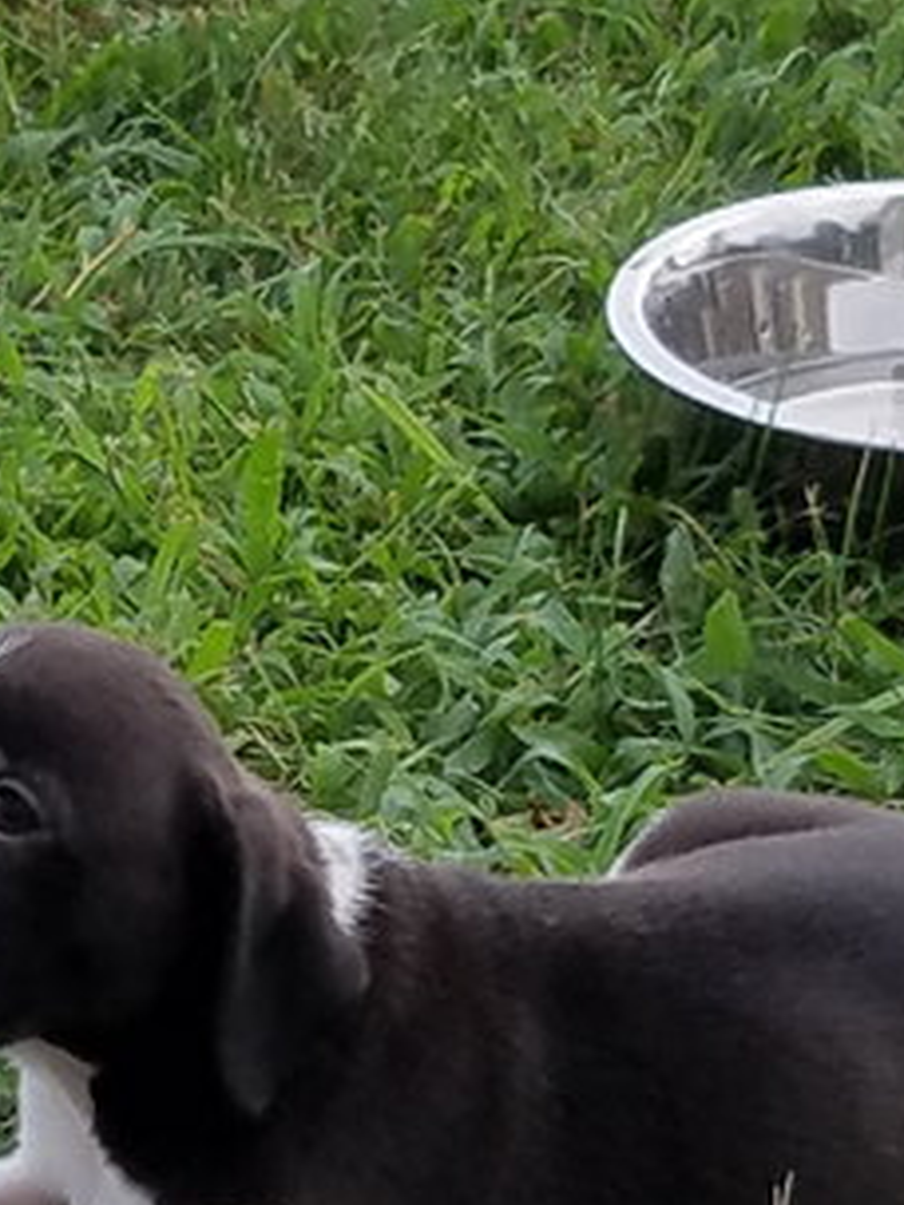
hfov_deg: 25.4
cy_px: 1179
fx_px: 1985
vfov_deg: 31.5
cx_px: 238
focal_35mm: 57
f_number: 1.7
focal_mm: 4.2
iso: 50
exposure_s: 1/111
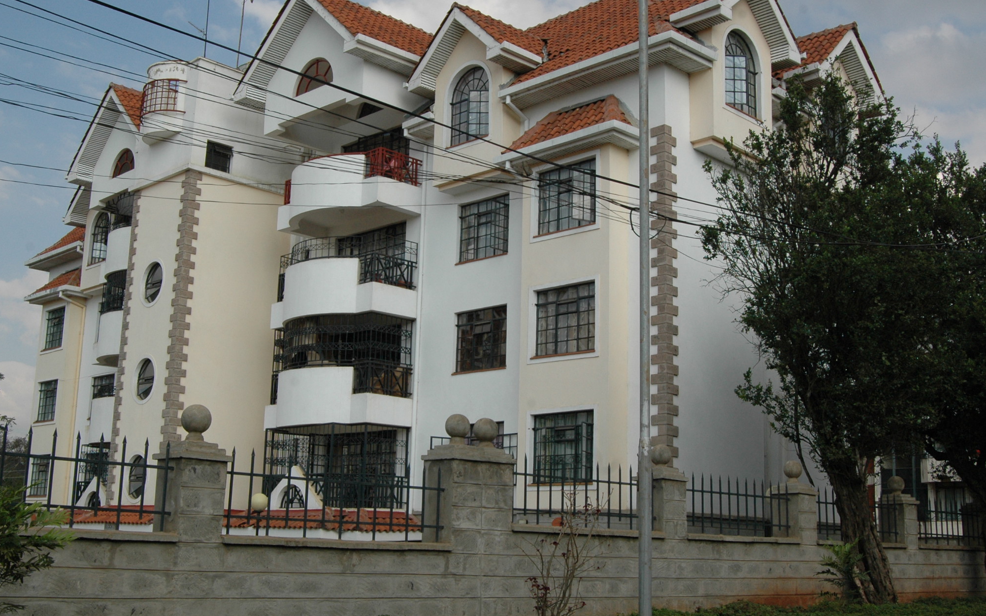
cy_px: 307
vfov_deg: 31.2
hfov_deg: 48.2
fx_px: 1102
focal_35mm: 41
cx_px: 475
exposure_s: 1/500
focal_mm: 24
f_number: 11
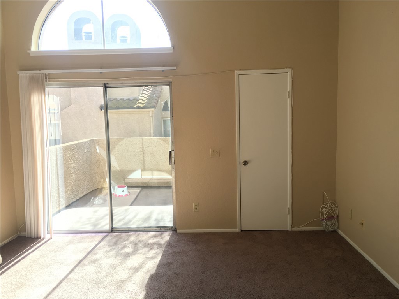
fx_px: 334
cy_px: 150
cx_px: 200
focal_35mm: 29
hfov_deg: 61.7
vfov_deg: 48.2
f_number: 2.2
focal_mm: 4.15
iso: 32
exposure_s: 1/120
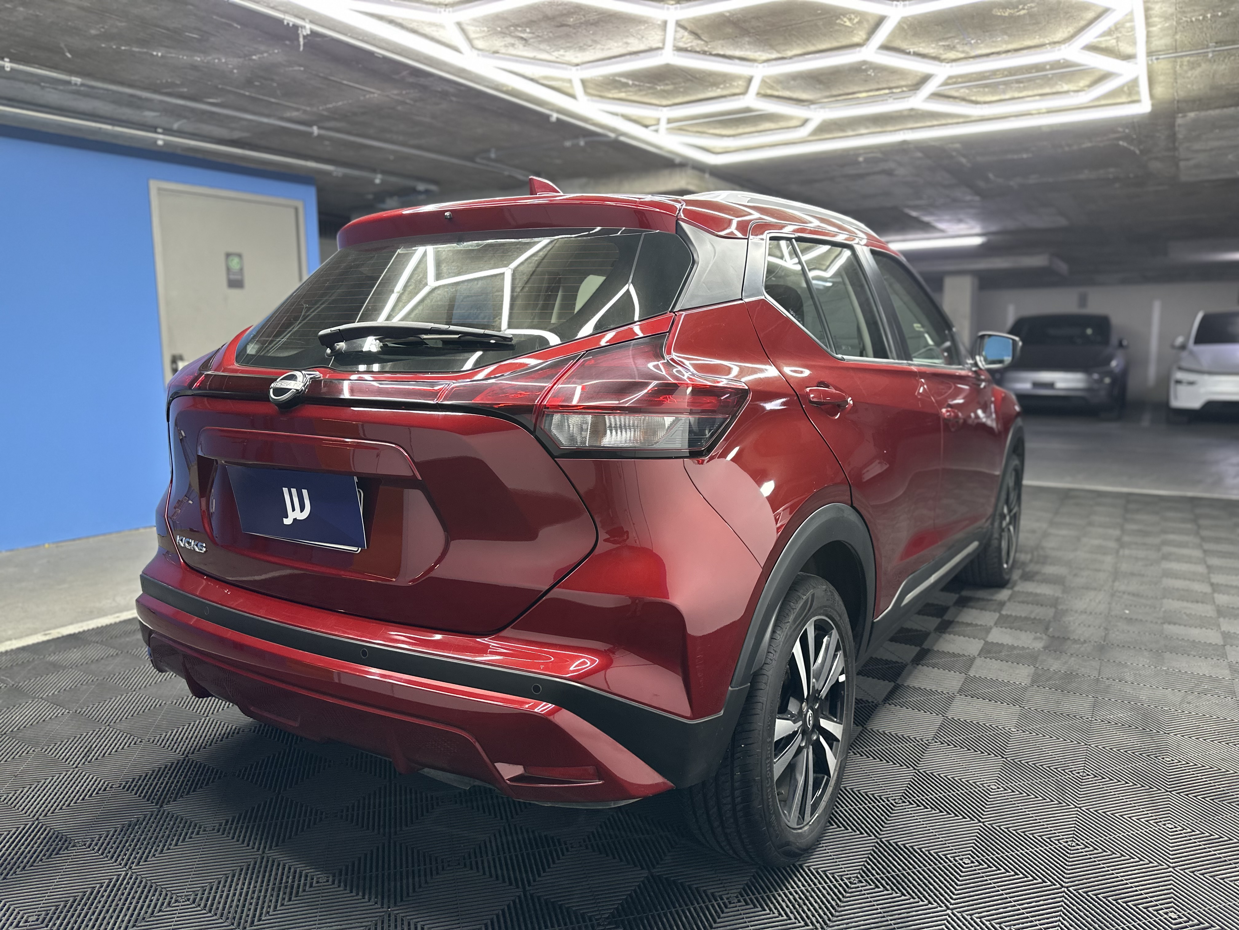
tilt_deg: -7.6
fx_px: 859
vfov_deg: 56.8
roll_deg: +0.5
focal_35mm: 24
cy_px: 465
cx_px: 620
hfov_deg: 71.6
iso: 200
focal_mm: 6.86
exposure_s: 1/50
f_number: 1.78
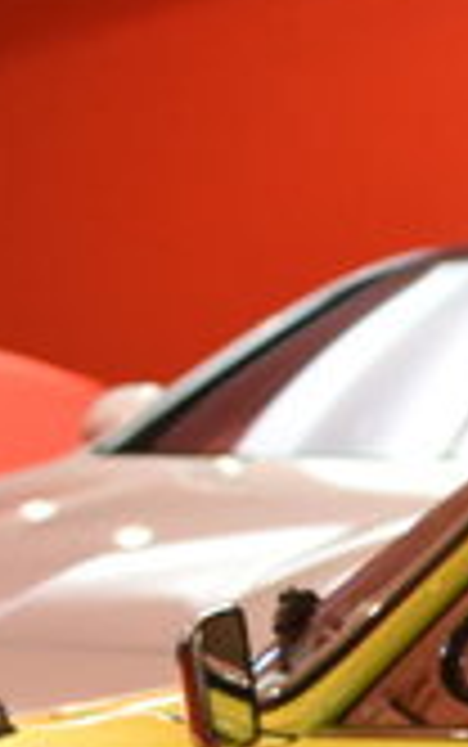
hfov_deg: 3.7
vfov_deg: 6.2
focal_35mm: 330
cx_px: 2210
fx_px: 6726
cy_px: 1397
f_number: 3.2
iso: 800
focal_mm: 35
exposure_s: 1/60
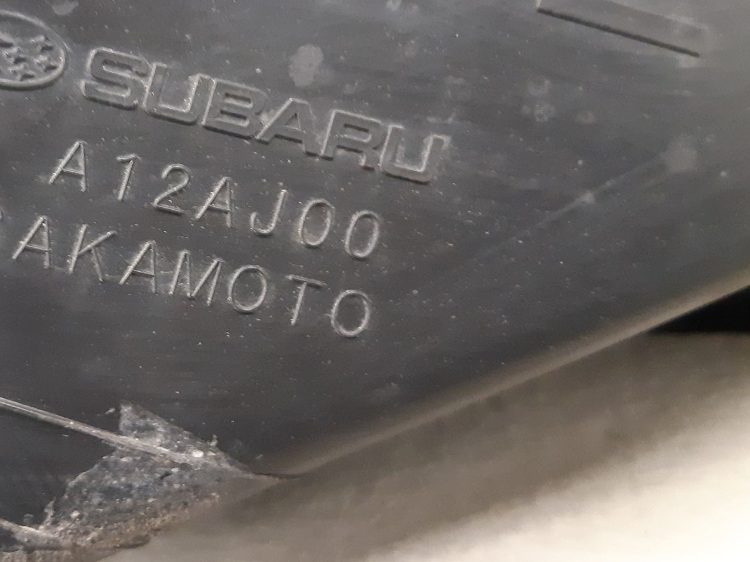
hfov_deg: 41.0
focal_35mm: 45
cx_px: 196
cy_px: 193
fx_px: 975
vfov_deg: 31.9
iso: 500
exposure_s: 1/24
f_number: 1.7
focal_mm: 3.93
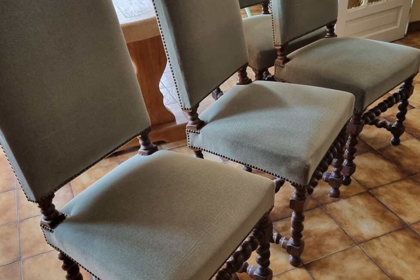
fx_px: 432
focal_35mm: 37
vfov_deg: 35.9
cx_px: 212
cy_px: 156
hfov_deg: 51.9
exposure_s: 1/100
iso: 320
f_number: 1.8
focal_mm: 5.4
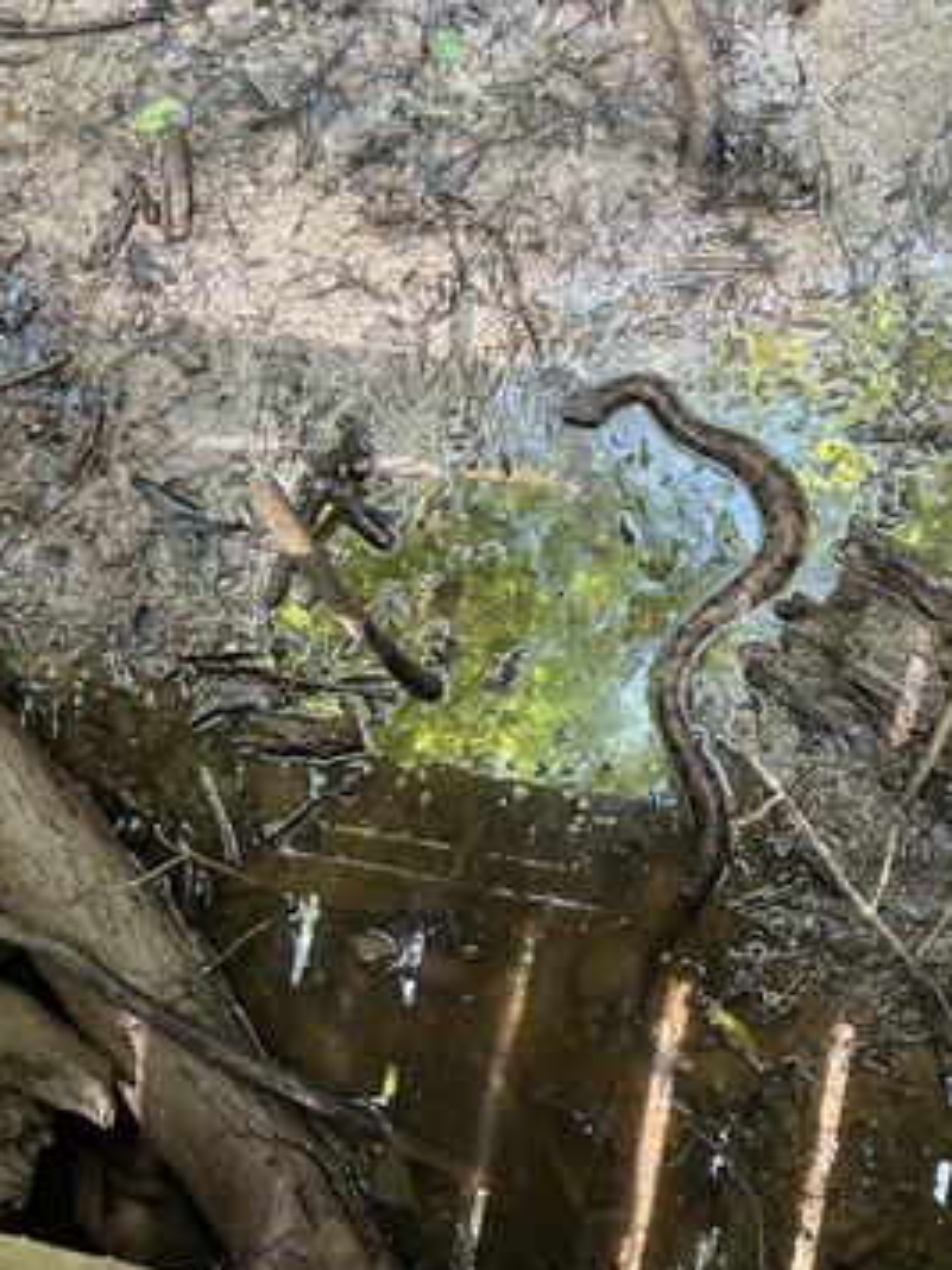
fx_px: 1393
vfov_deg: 49.0
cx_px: 660
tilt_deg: -85.4
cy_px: 610
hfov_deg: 37.2
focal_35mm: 38
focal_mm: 5.7
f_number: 1.5
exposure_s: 1/60
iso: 250
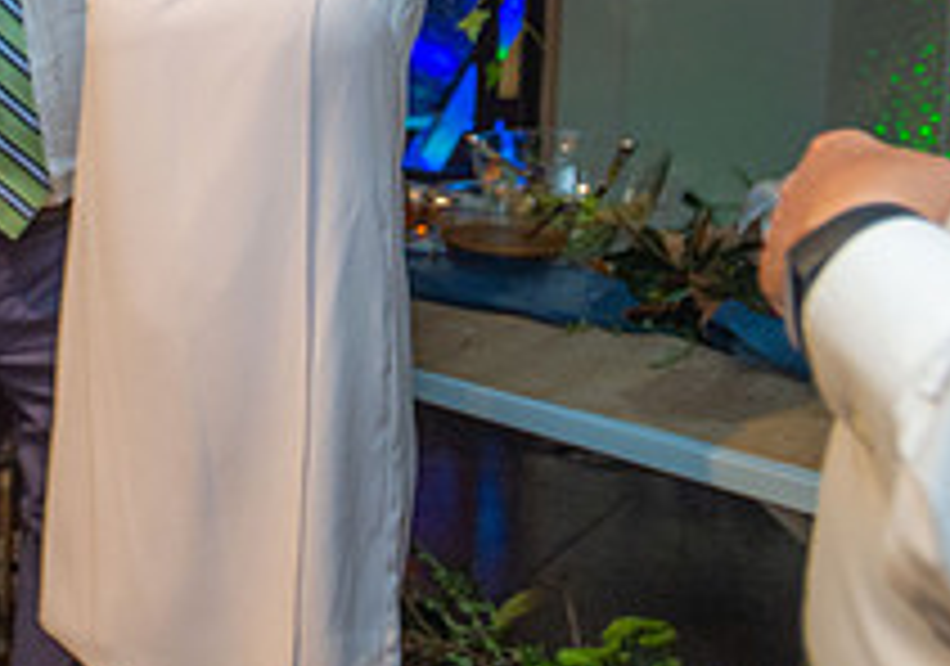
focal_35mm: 74
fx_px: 1985
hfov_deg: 25.6
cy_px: -81
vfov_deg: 18.3
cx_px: 4
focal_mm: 26
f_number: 2.8
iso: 1600
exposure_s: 1/60
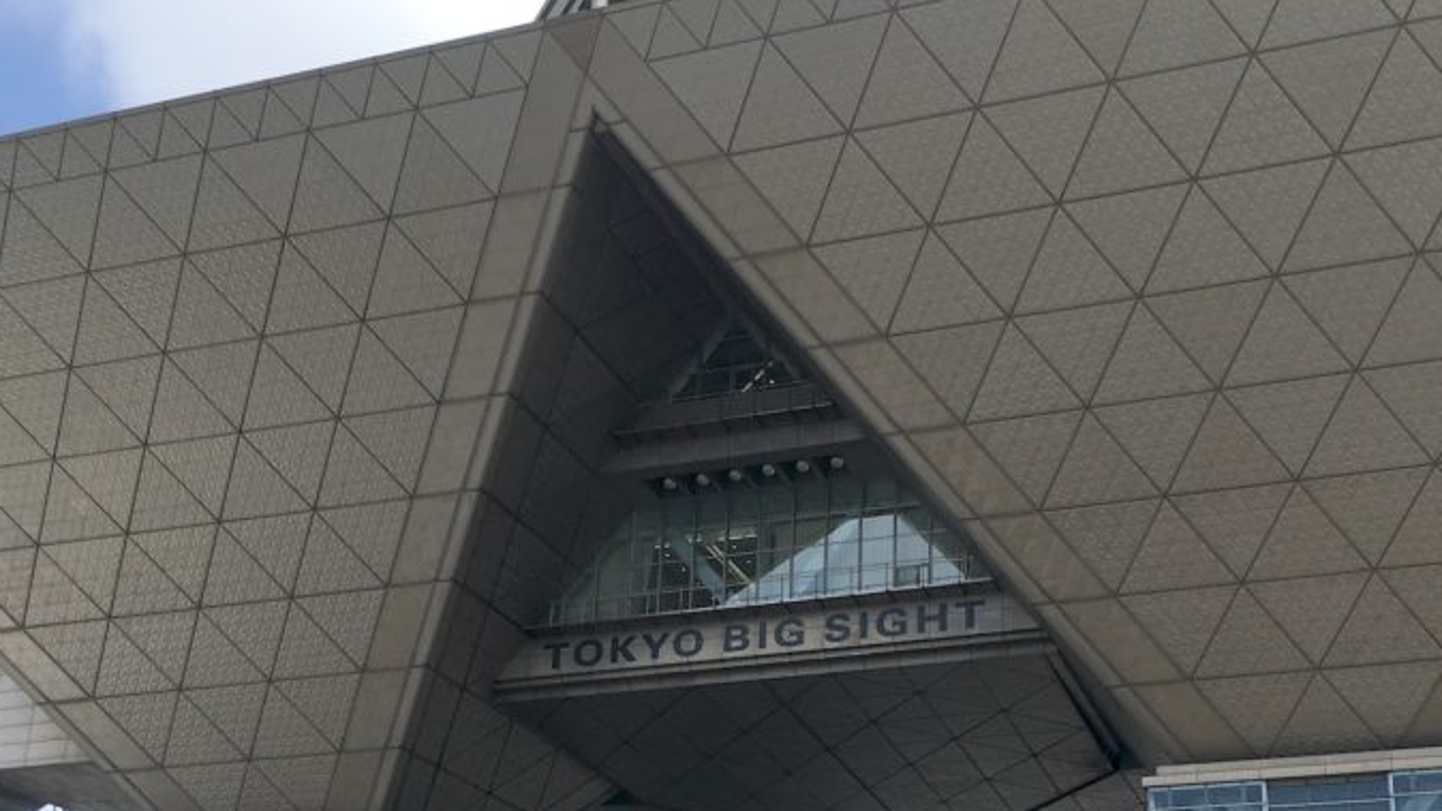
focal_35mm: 48
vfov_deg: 24.3
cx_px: 809
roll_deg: -1.5
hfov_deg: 42.8
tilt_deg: +18.3
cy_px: 717
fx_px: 1835
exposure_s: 1/1166
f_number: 2.2
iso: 25
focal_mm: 4.15
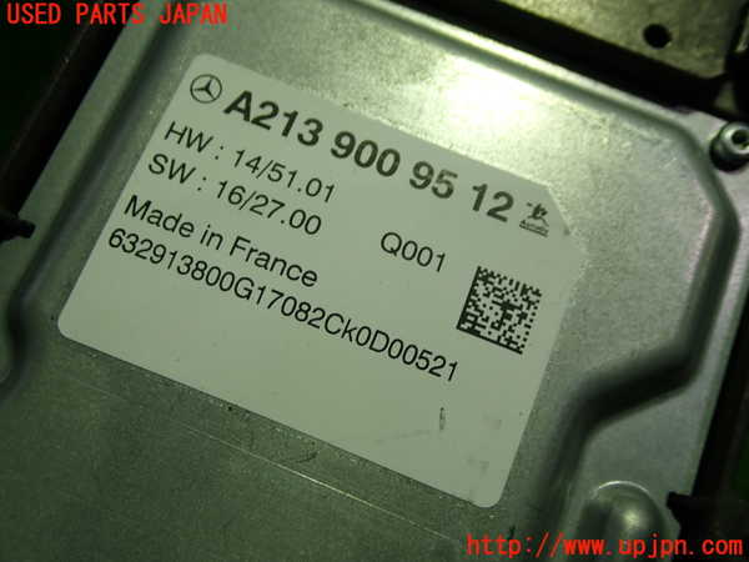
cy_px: 281
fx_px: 779
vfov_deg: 39.7
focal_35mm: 36
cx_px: 374
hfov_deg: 51.4
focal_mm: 6.37
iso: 100
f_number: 2.5
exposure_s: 1/80
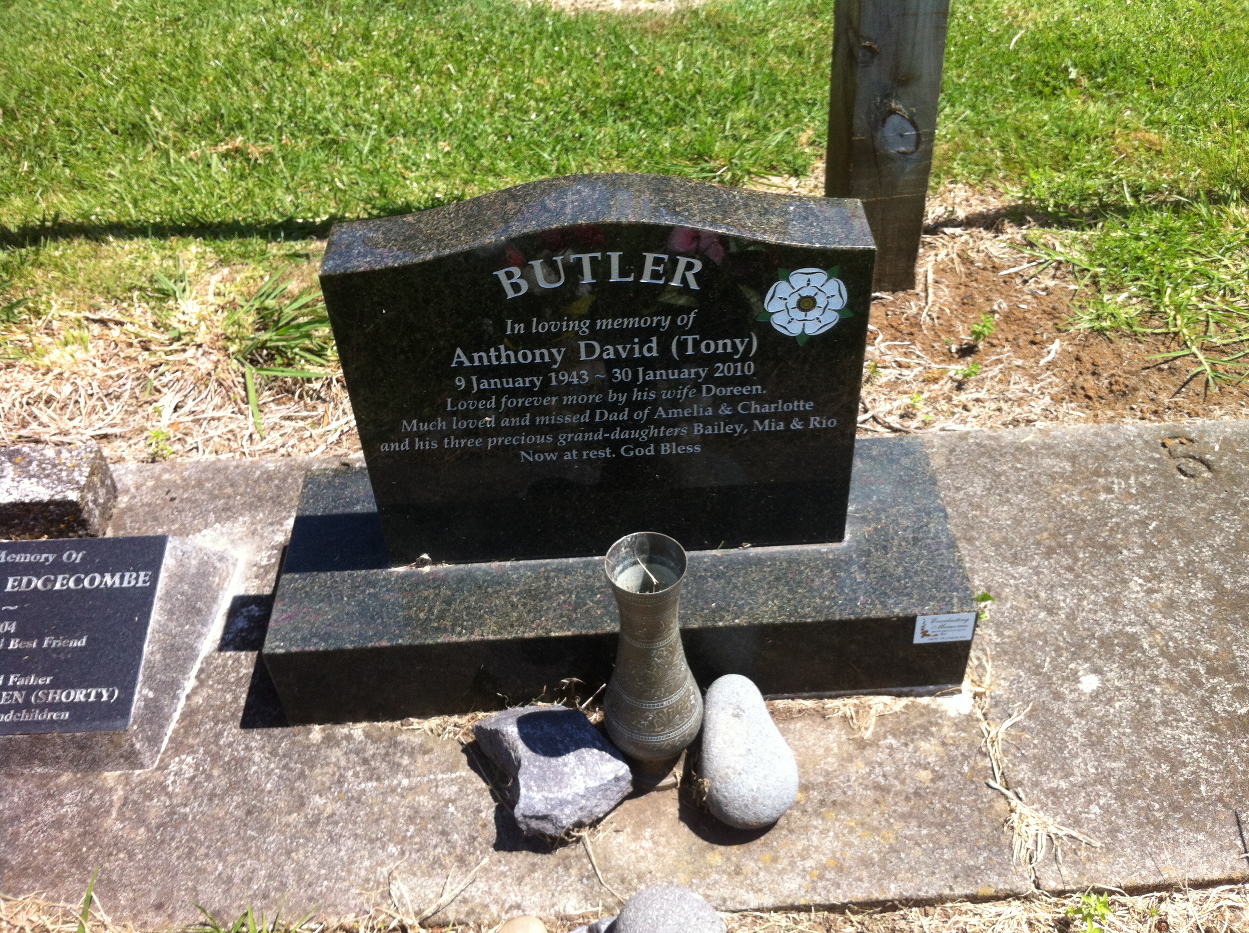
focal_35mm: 35
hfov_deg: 52.7
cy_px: 466
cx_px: 624
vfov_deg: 40.6
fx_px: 1261
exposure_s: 1/754
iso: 80
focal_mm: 3.85
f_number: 2.8
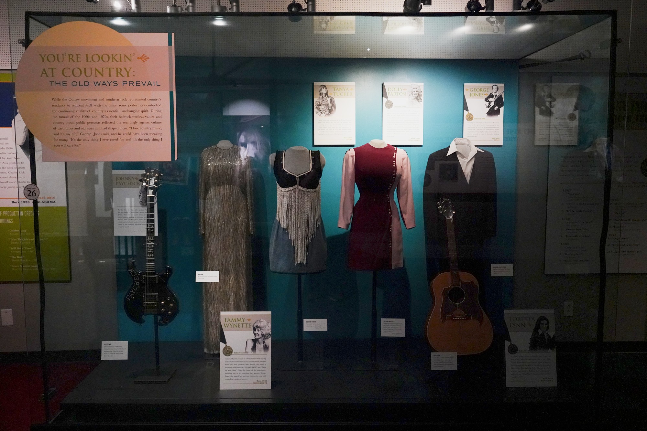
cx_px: 324
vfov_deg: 43.6
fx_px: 539
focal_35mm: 30
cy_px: 216
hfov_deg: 61.9
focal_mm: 30
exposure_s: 1/80
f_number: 4.5
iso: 10000
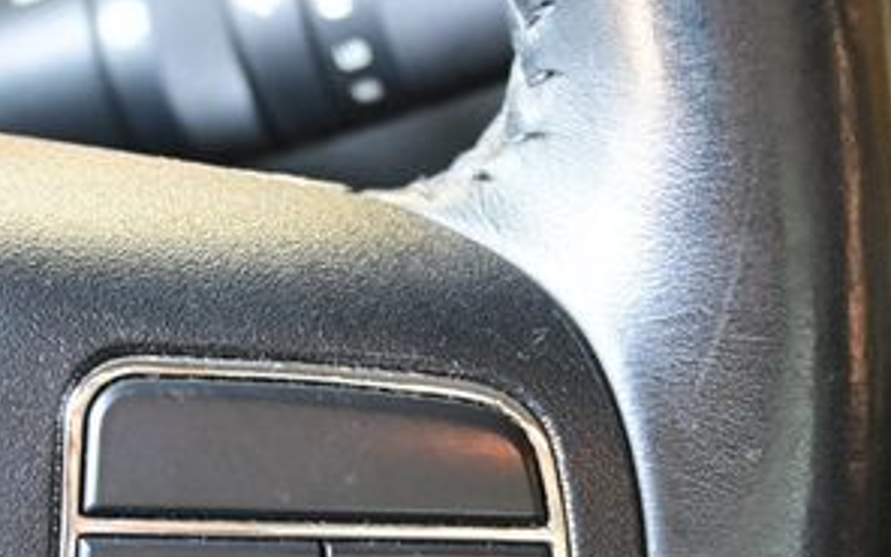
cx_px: 304
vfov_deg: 13.0
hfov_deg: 20.9
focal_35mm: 99
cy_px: 614
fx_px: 2404
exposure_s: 1/50
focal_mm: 30
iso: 2800
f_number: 4.8
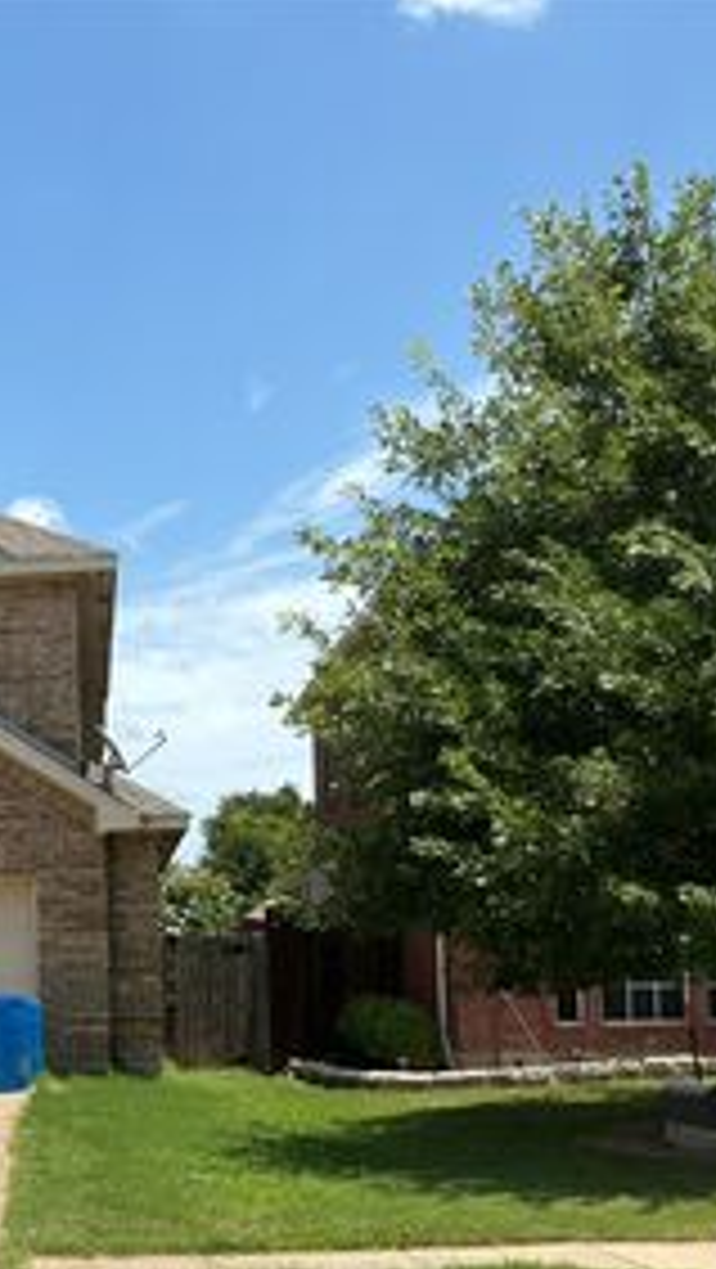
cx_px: -279
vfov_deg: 36.8
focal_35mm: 56
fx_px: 1887
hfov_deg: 19.4
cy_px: 839
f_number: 1.8
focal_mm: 3
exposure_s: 1/1984
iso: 25
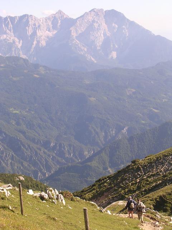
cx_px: 86
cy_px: 115
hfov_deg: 16.2
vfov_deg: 21.5
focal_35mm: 91
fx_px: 603
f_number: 4.3
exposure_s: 1/263
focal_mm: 13.7
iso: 100
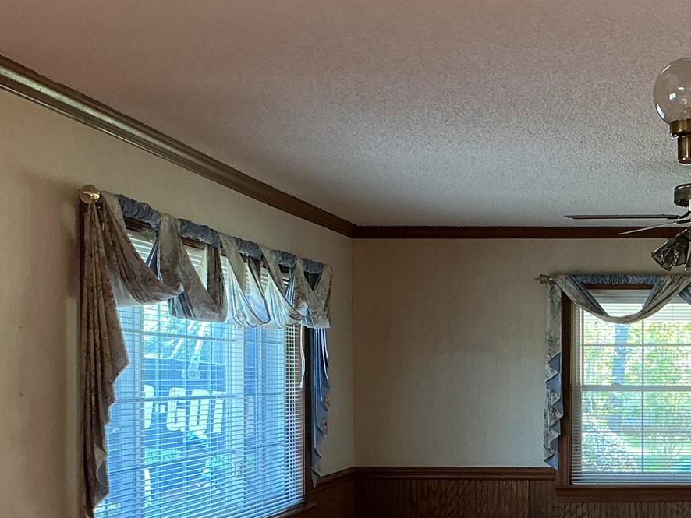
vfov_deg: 21.7
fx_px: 1338
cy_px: 411
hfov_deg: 27.9
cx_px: 626
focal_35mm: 67
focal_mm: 3
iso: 100
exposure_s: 1/60
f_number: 1.8
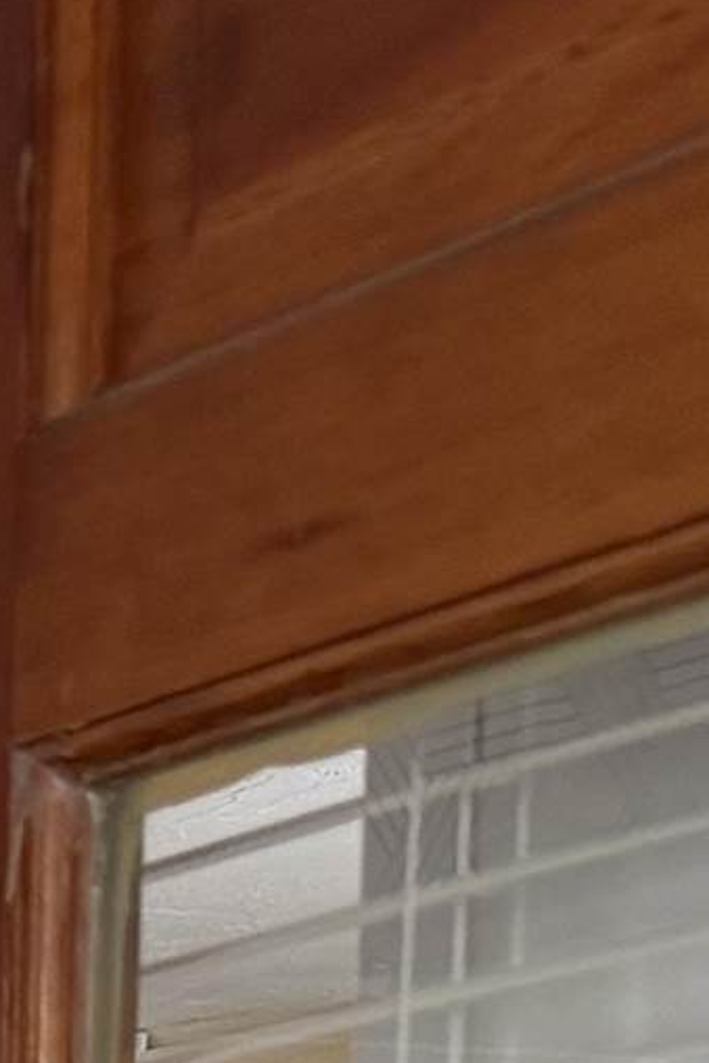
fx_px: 4457
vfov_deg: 12.2
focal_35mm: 151
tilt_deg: -2.9
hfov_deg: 6.8
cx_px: -2252
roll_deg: -1.5
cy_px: 2028
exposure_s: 1/121
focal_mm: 6.76
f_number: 1.78
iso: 200
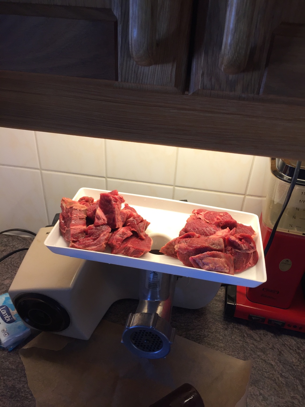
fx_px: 341
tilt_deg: -33.6
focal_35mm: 29
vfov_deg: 61.7
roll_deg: -3.3
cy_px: 204
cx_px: 152
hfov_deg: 48.2
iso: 50
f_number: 2.2
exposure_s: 1/100
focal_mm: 4.15
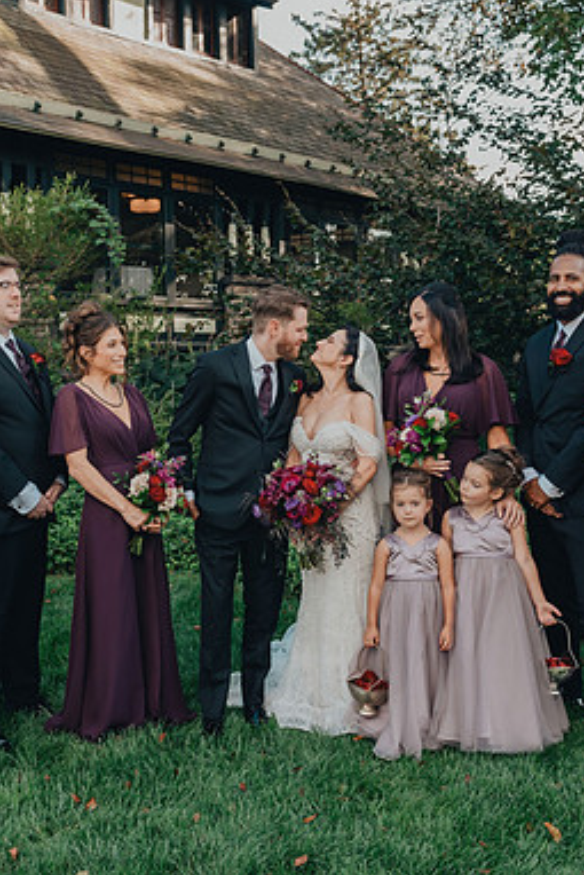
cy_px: 434
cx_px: 257
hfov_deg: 30.5
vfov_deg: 44.5
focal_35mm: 44
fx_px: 1070
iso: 500
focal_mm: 29
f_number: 5.6
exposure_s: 1/200
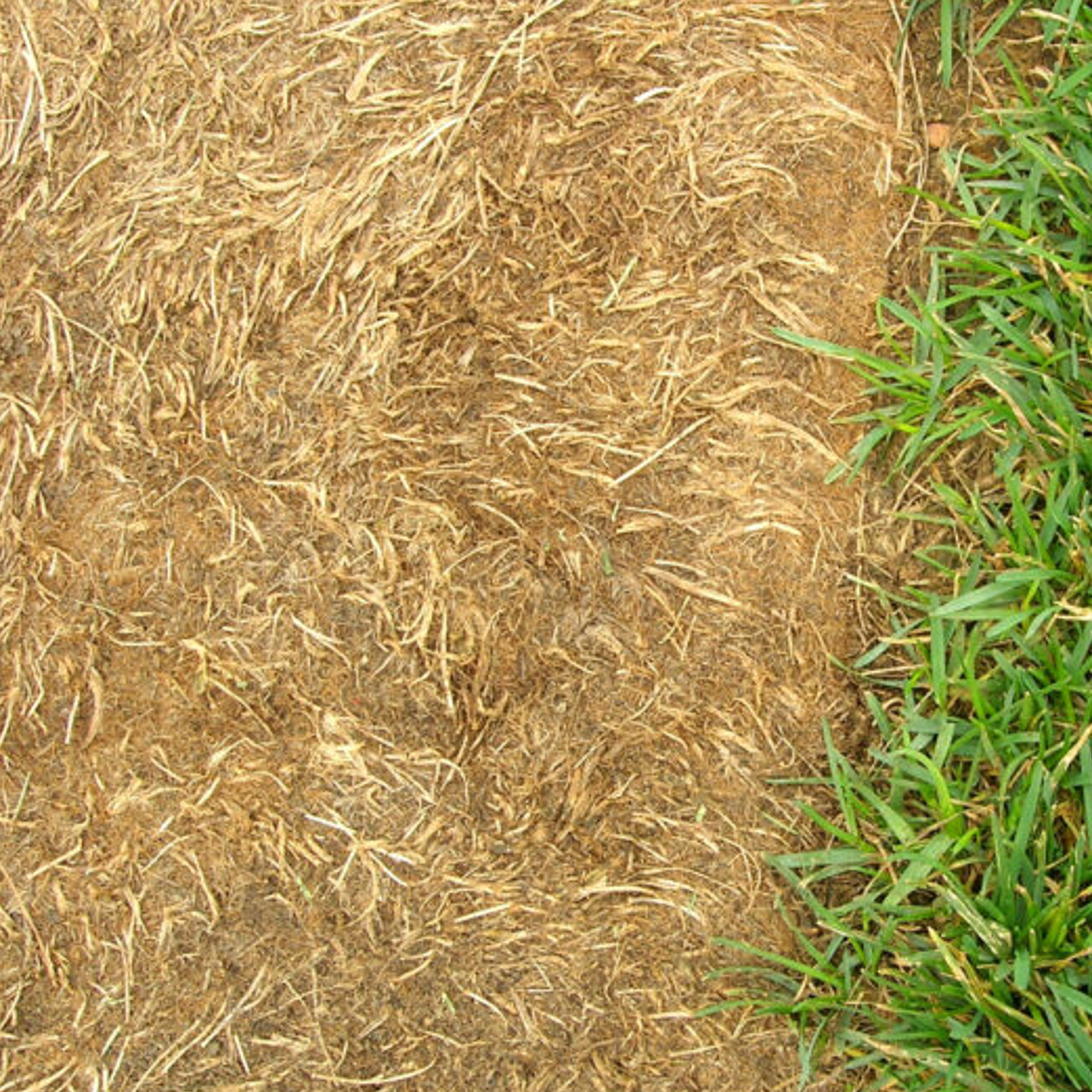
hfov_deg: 25.7
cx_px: 857
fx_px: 2356
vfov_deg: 26.1
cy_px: 482
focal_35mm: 66
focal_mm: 7.8
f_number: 4.8
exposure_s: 1/124
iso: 64
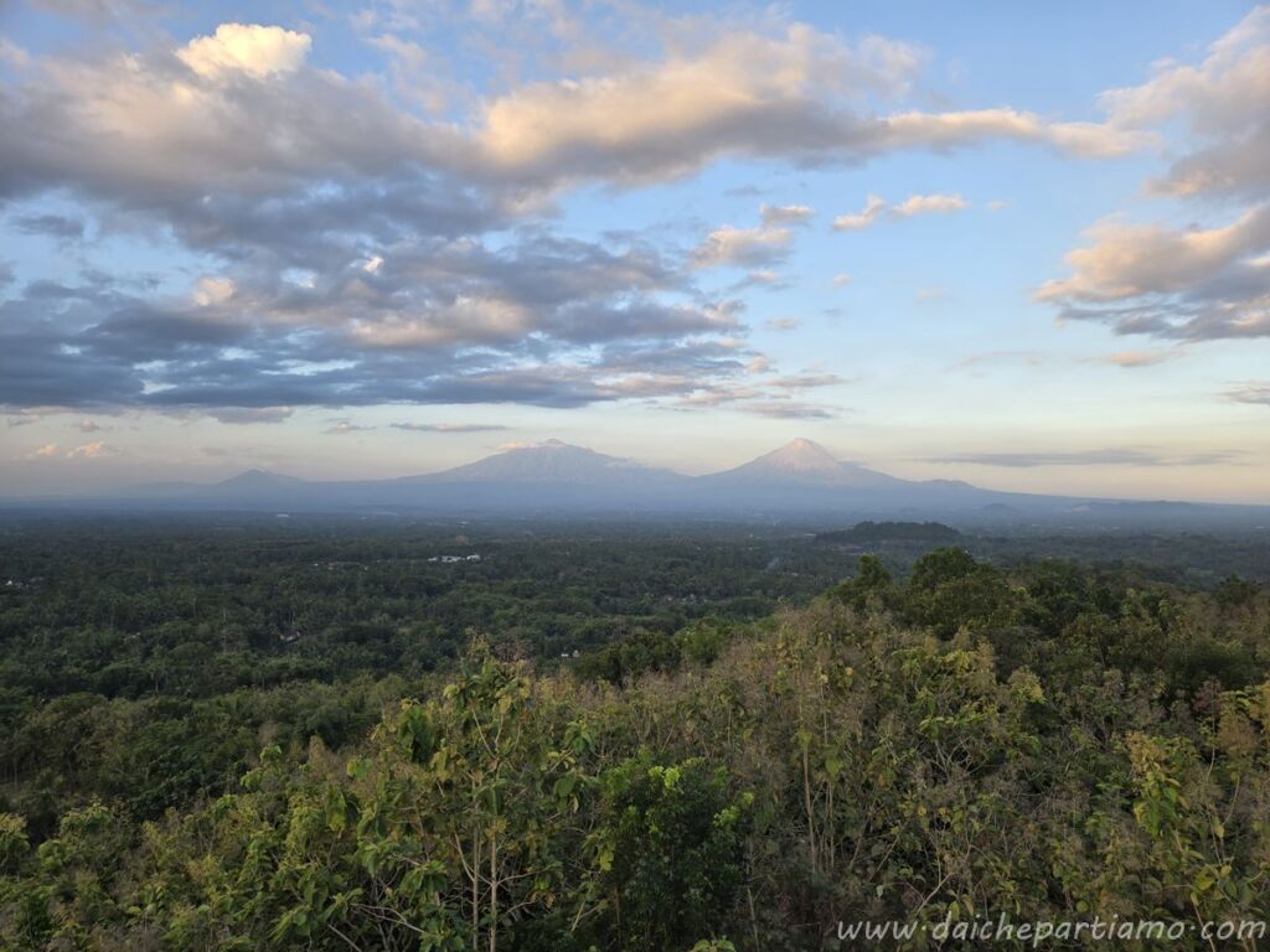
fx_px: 844
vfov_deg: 58.9
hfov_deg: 73.9
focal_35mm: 23
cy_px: 476
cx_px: 635
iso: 25
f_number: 1.8
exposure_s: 1/247
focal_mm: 5.4
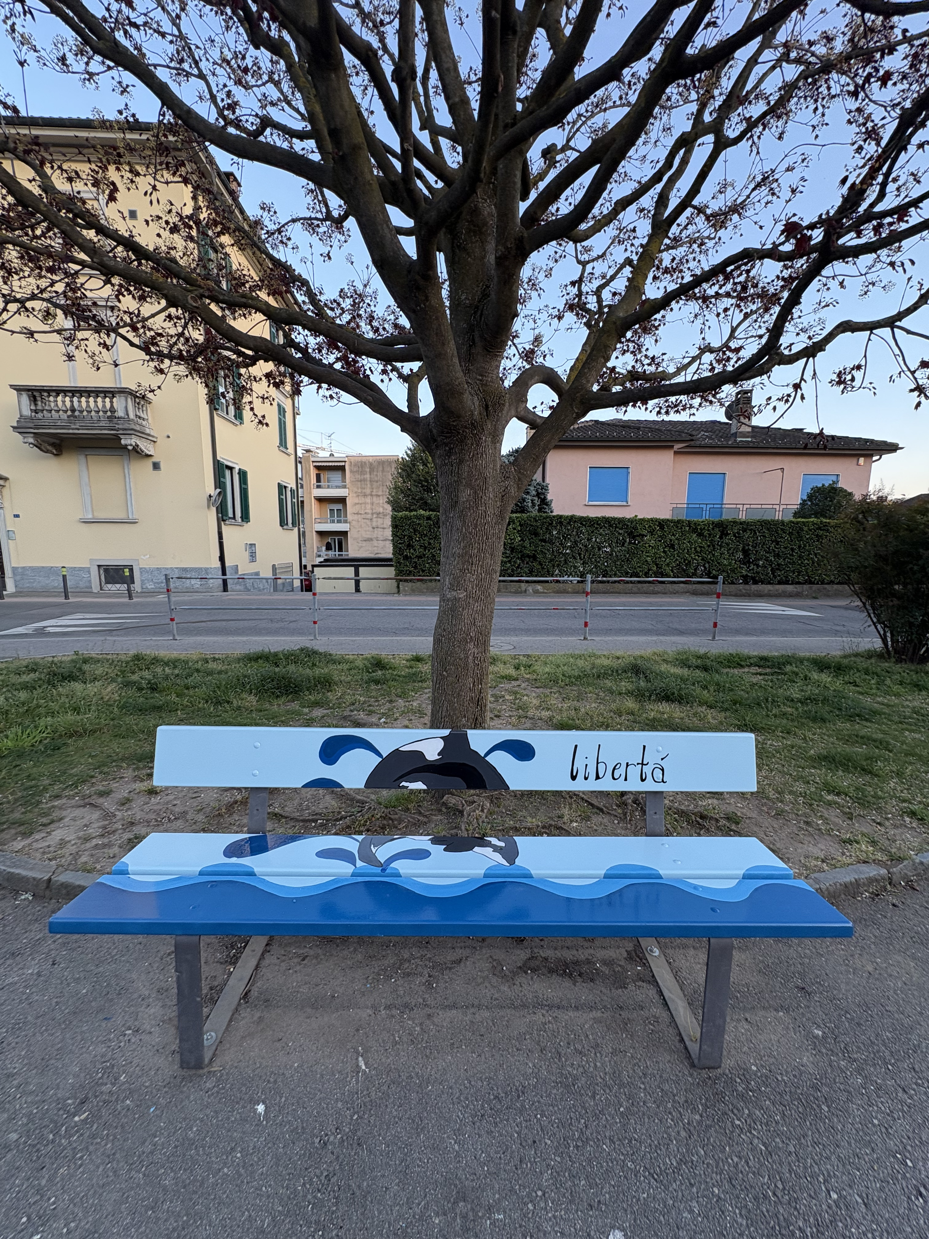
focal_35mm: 14
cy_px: 620
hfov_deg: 85.7
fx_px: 501
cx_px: 464
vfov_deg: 102.1
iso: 64
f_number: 2.2
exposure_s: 1/135
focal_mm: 2.22
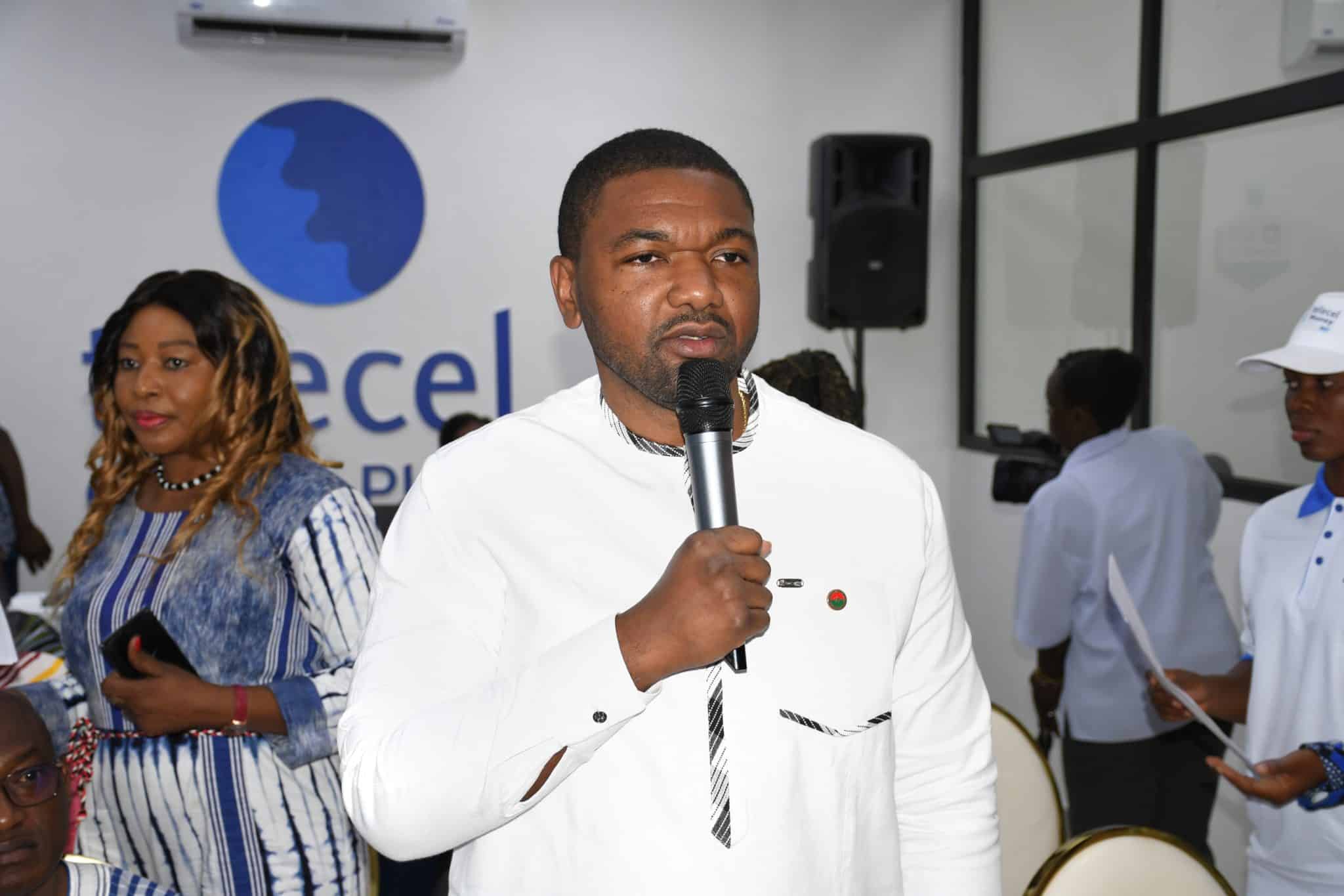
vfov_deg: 26.0
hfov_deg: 38.2
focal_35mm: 52
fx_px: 1941
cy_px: 448
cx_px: 672
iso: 200
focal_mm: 35
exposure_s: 1/60.2
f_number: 4.2
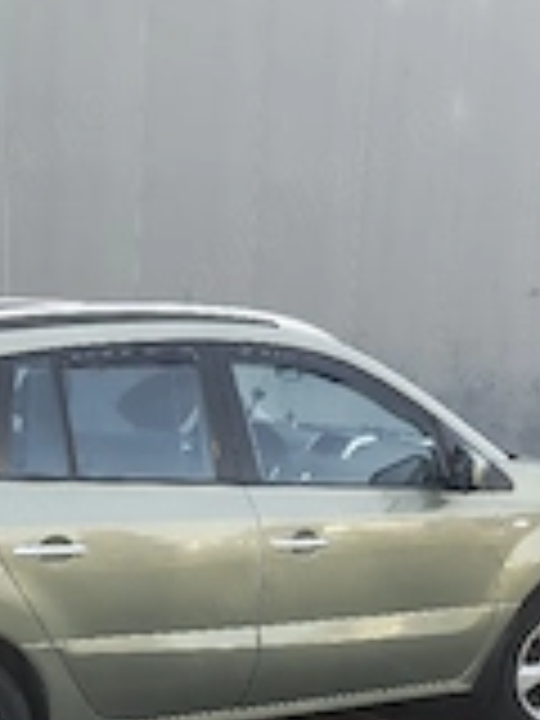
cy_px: 598
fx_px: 1248
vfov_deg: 31.2
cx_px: 58
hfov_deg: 23.8
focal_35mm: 60
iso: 100
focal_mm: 5.56
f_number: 1.8
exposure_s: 1/200
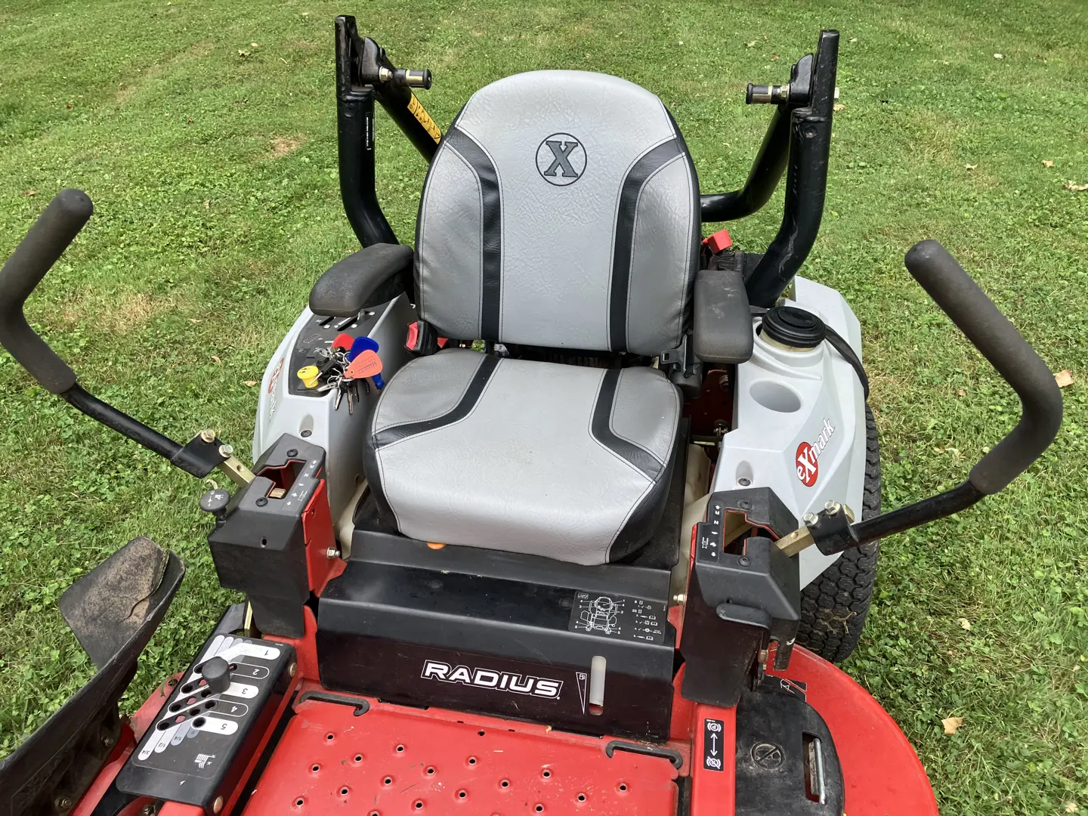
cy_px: 408
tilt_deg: -25.6
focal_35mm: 28
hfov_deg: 63.4
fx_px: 880
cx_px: 544
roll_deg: +0.2
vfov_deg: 49.7
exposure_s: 1/592
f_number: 1.8
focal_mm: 3.99
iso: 32
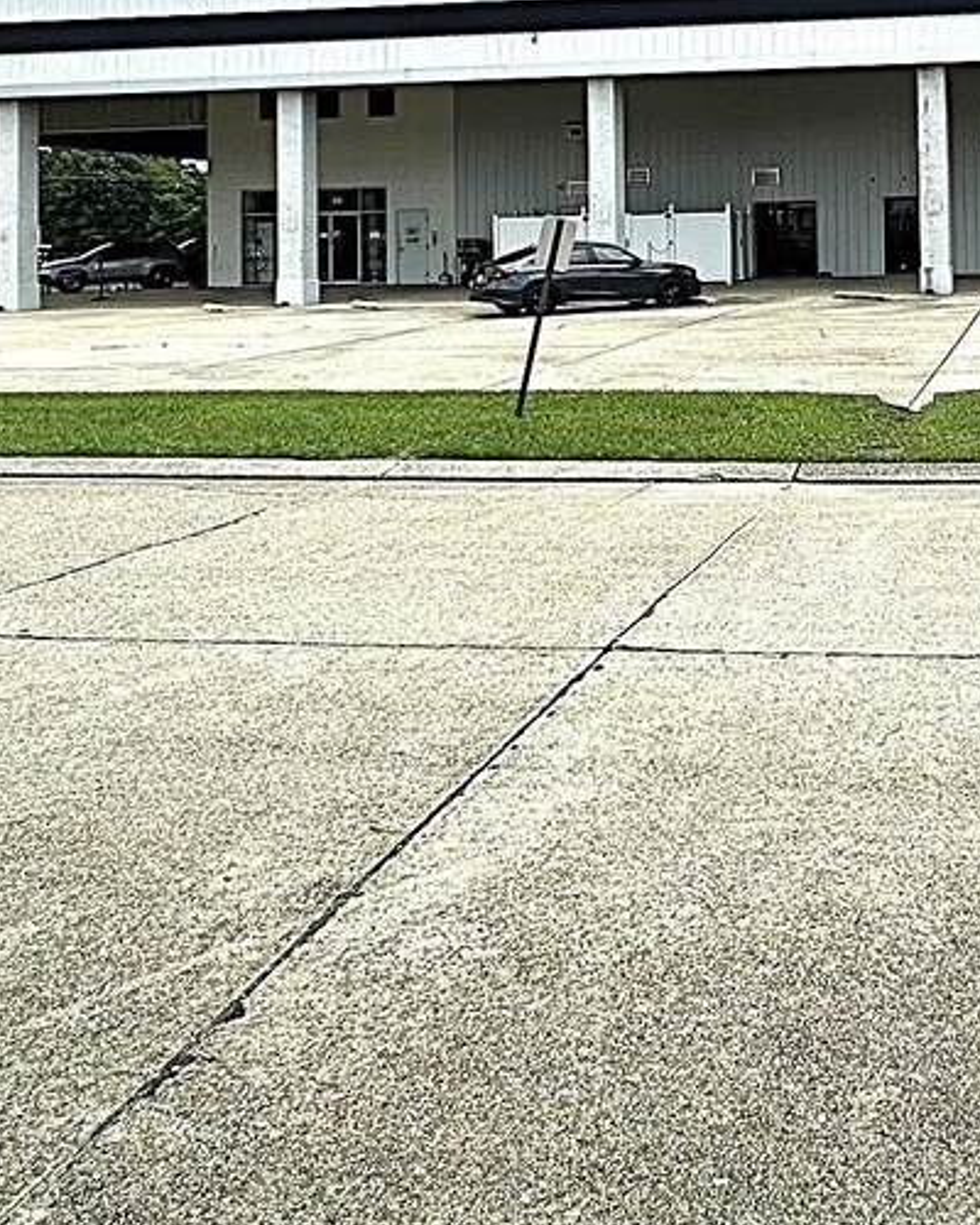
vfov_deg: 47.7
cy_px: 191
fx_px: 1269
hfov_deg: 38.4
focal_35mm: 35
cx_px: 933
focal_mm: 2.22
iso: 50
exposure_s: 1/2398
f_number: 2.2
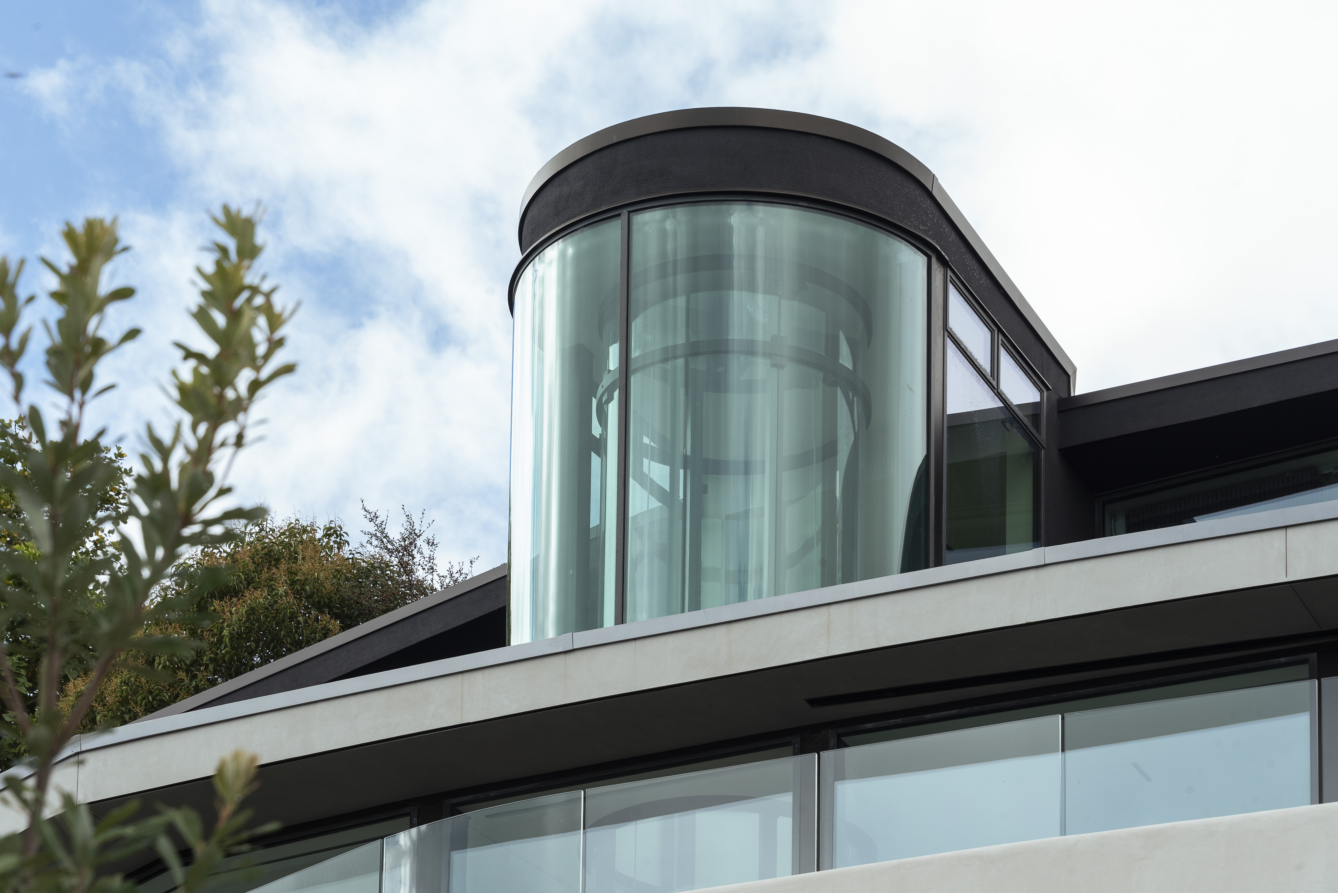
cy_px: 446
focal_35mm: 135
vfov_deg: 10.2
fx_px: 5019
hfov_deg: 15.2
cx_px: 669
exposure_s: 1/200
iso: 400
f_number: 11
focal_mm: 135
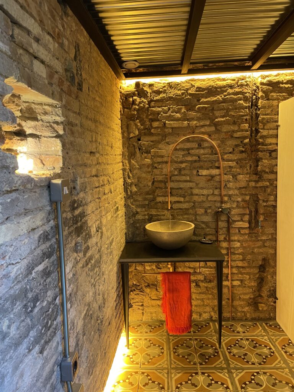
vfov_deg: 67.3
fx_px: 294
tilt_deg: -5.8
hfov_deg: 53.1
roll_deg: +1.9
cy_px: 196
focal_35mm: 26
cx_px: 147
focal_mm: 4.2
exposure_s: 1/33
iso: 400
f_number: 1.6
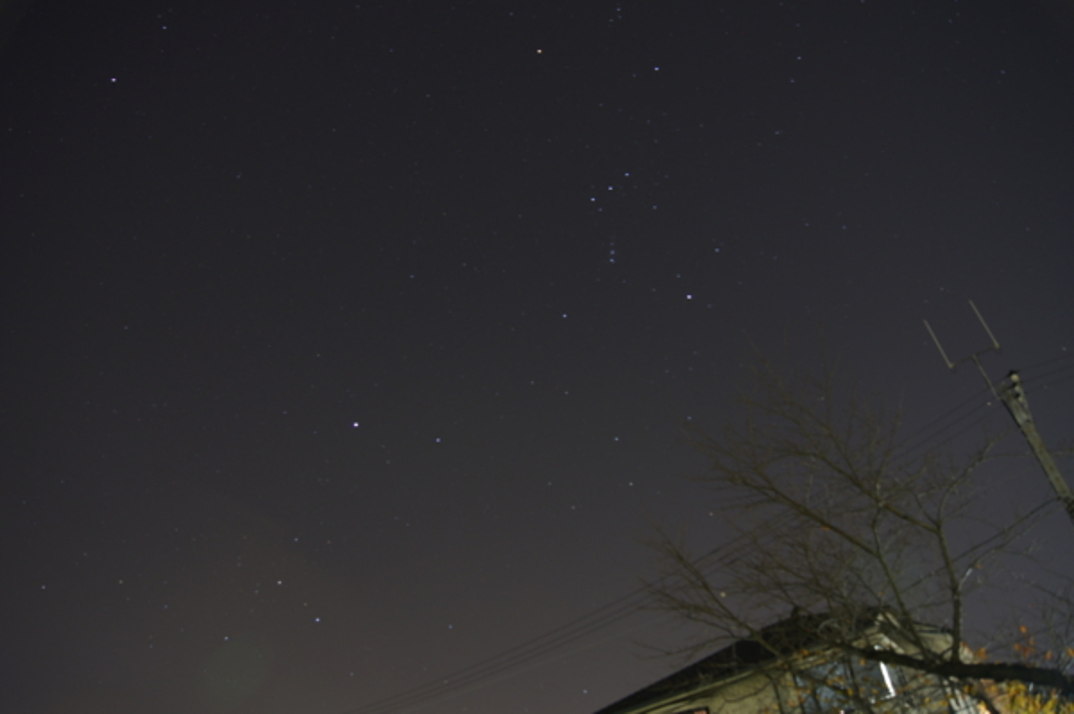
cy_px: 357
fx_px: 805
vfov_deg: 47.9
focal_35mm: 27
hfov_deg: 67.4
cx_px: 537
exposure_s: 28
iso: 200
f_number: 4
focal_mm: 18
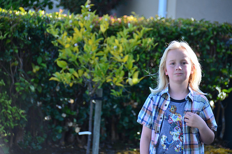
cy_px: 77
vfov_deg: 4.8
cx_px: 116
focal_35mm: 285
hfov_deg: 7.2
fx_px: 1833
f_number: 5.6
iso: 400
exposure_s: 1/320
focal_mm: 190
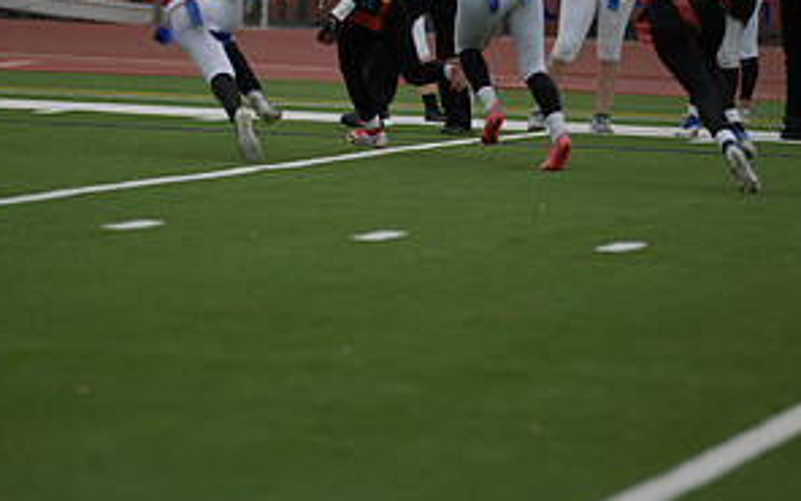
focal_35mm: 400
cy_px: -9
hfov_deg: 5.3
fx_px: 8732
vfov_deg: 3.3
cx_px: 360
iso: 90
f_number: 2.8
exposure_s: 1/200
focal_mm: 200
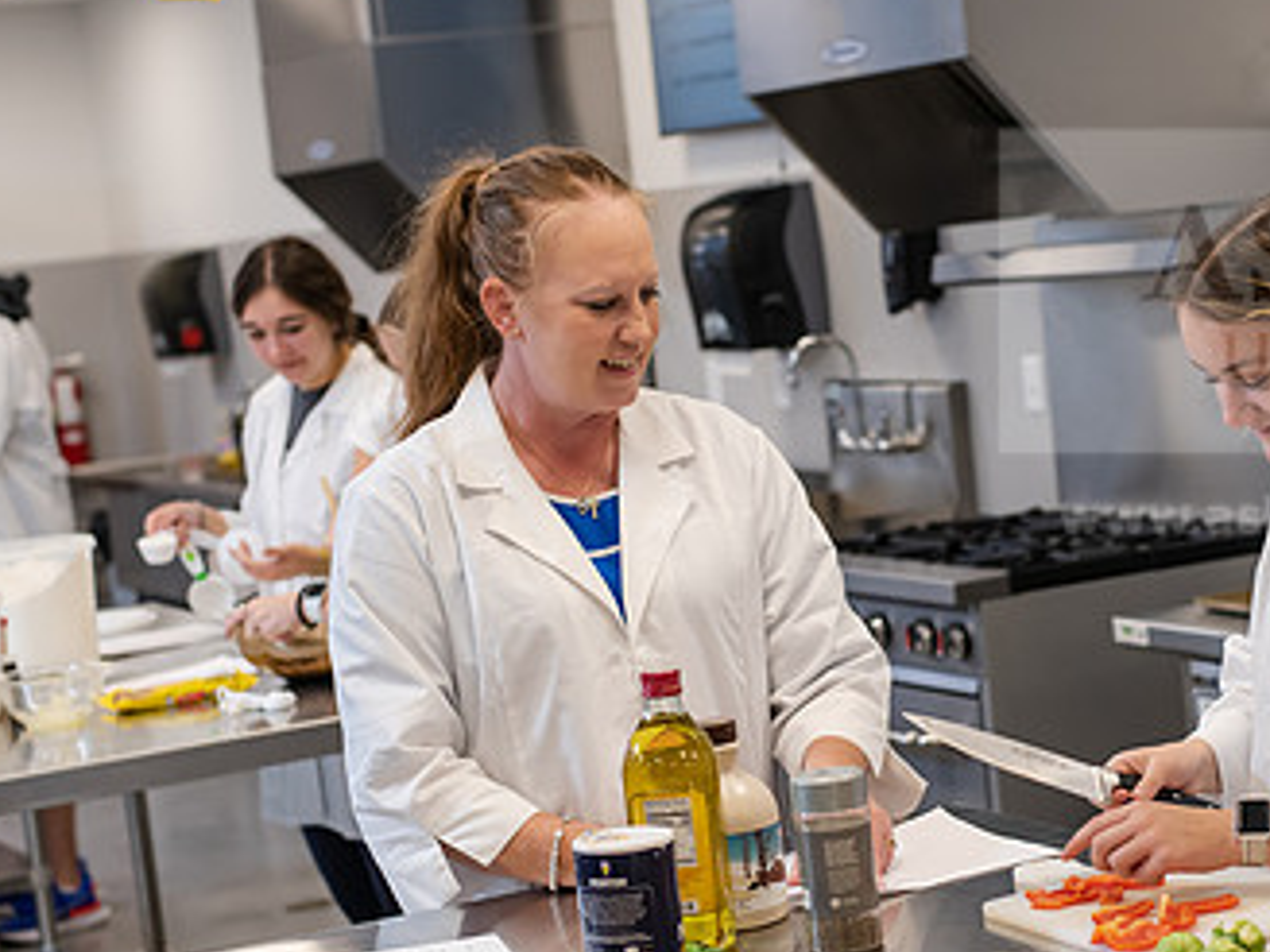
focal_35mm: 85
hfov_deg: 22.9
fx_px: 3119
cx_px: 883
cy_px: 598
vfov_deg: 17.3
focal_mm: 50
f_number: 3.2
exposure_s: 1/200
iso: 500
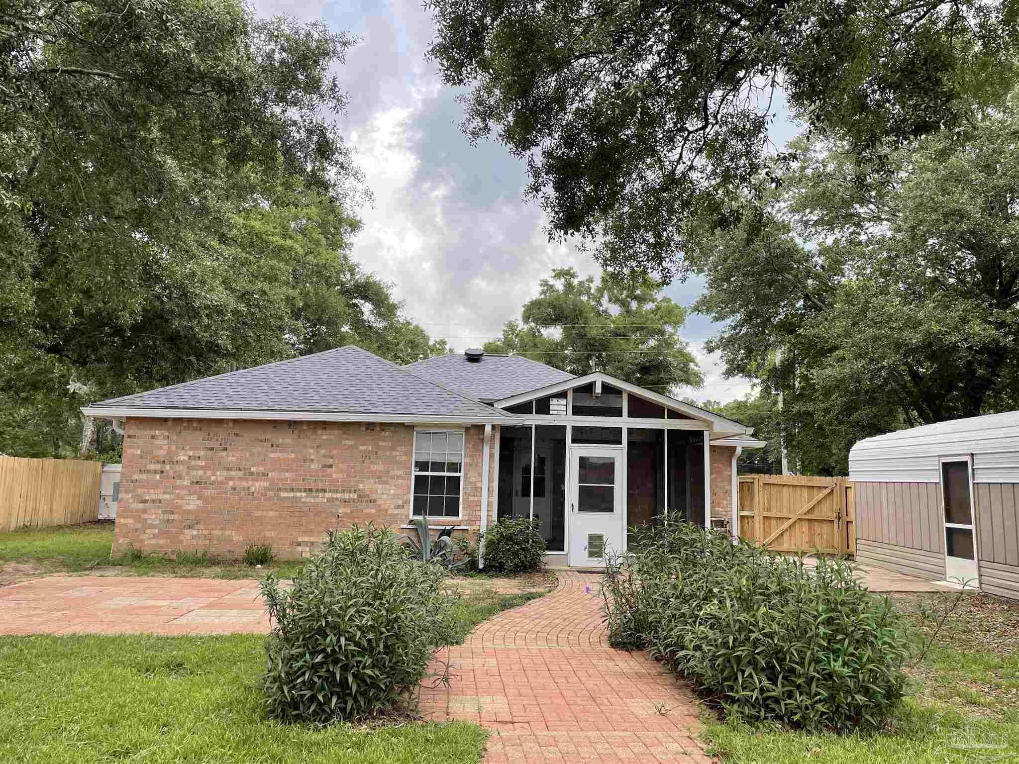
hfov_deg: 67.3
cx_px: 510
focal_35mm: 26
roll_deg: -1.1
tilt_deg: +7.4
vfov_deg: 53.1
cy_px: 382
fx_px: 765
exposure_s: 1/587
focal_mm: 4.2
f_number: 1.6
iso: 32
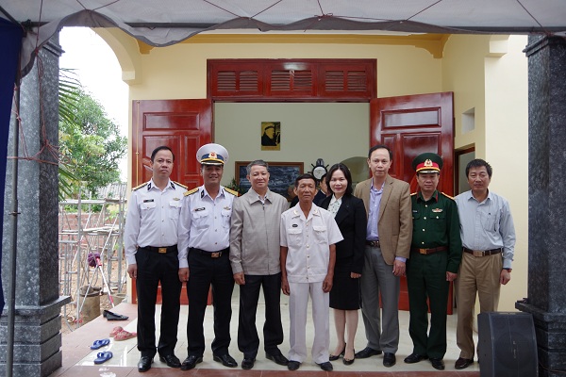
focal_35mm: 32
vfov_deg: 41.7
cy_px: 188
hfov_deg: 59.5
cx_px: 283
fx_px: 495
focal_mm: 21
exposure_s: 1/50
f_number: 4
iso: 200
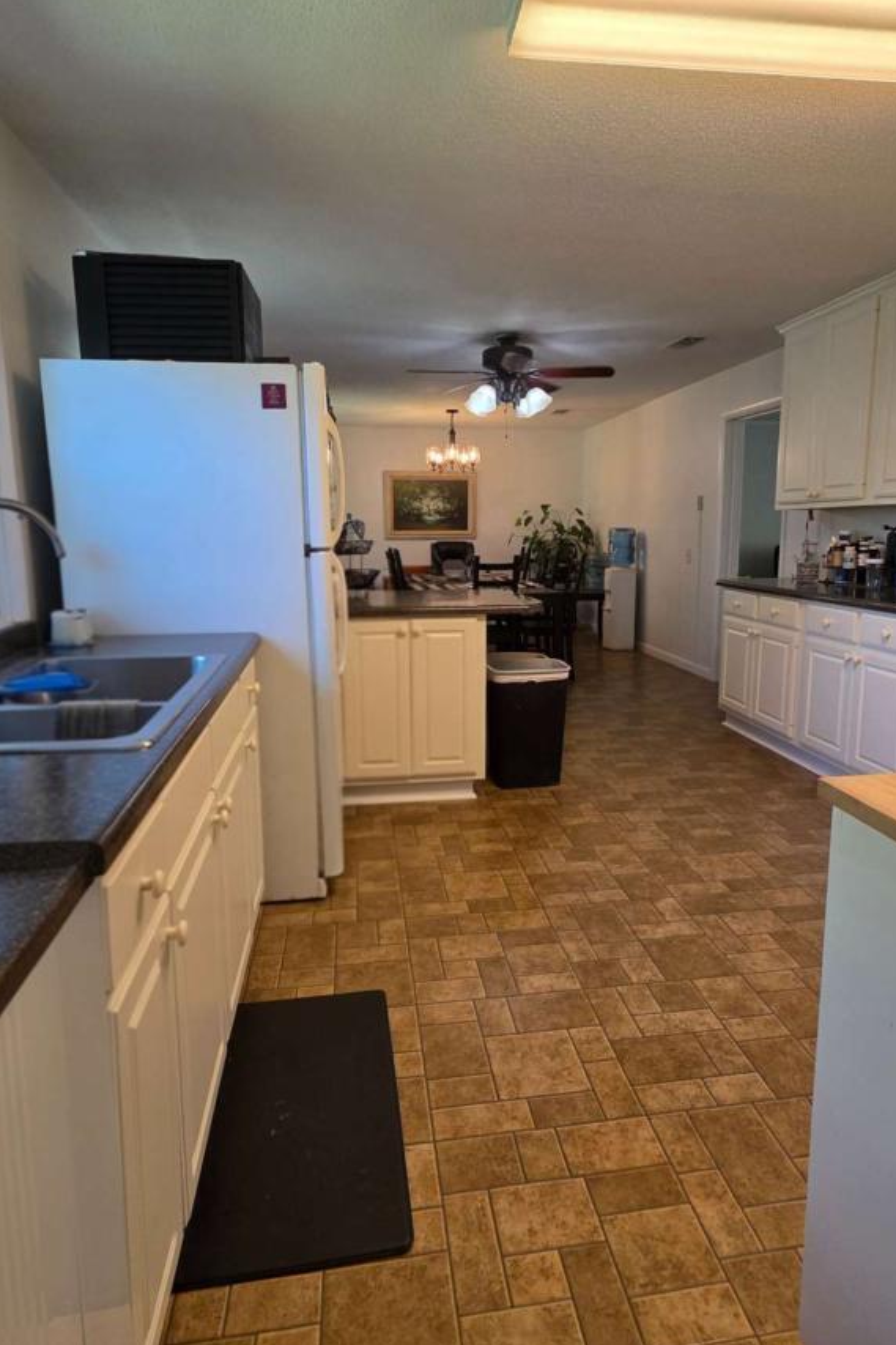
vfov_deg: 86.9
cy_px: 652
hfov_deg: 64.5
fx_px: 710
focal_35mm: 19
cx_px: 465
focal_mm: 2.2
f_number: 1.9
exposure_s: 1/120
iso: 100
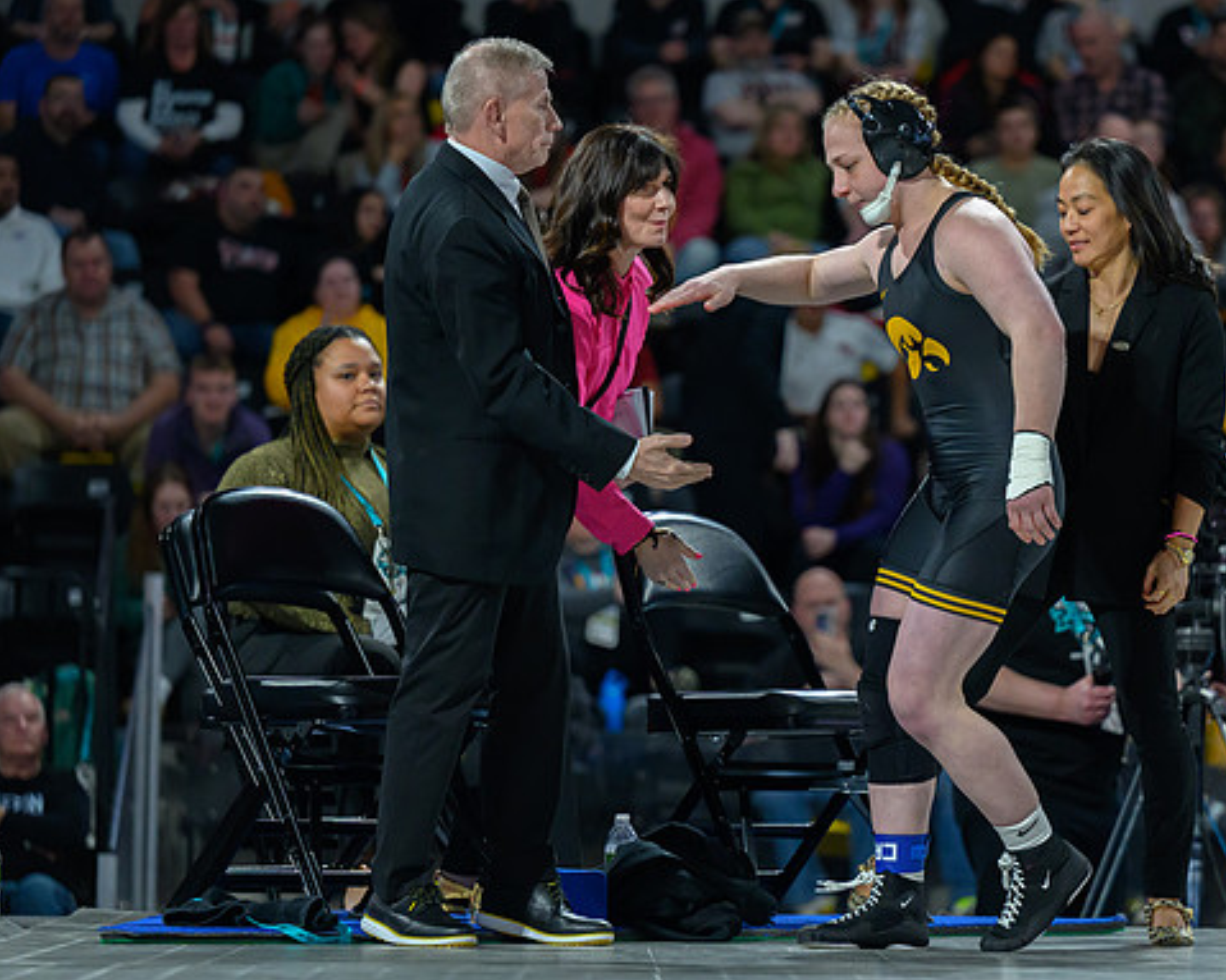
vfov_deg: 8.9
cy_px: 478
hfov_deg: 11.1
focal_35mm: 173
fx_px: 6276
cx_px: 871
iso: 3200
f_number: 2.8
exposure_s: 1/800
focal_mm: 125
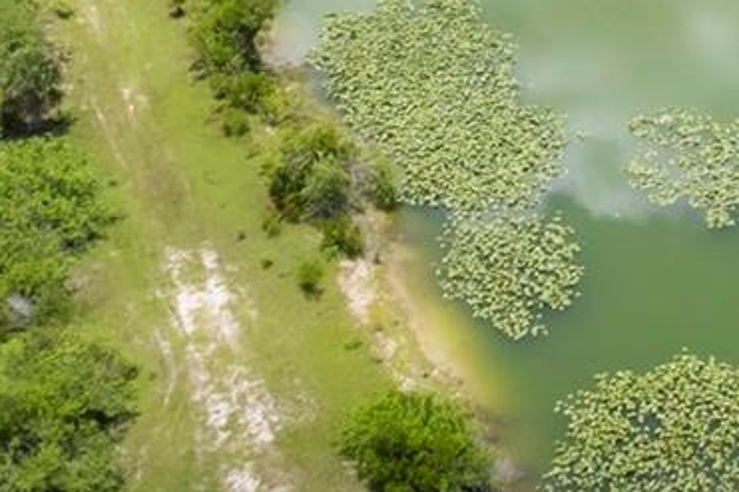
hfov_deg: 19.9
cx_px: 934
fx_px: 1949
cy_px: -332
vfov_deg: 13.3
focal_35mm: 95
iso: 120
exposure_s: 1/3000
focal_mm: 8.38
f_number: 2.8
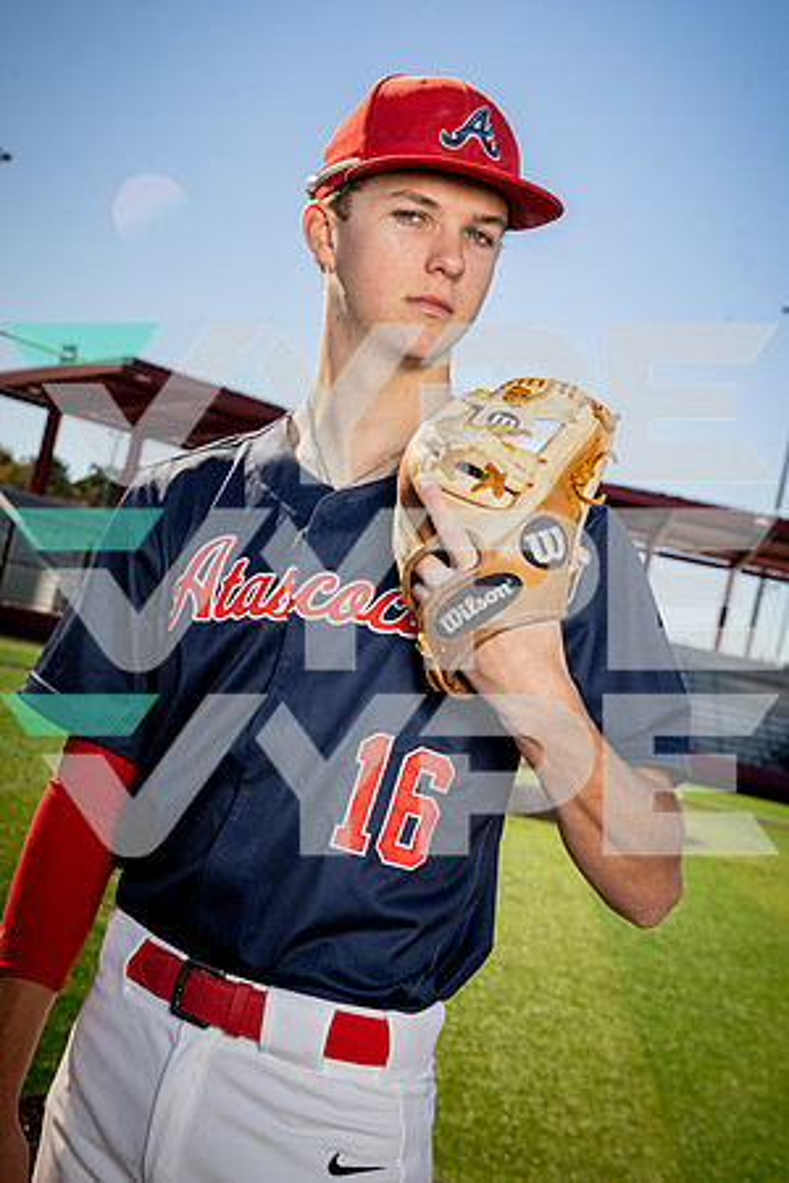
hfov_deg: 26.0
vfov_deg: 38.2
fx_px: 1709
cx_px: 394
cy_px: 592
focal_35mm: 52
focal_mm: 52
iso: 125
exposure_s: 1/250
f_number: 8
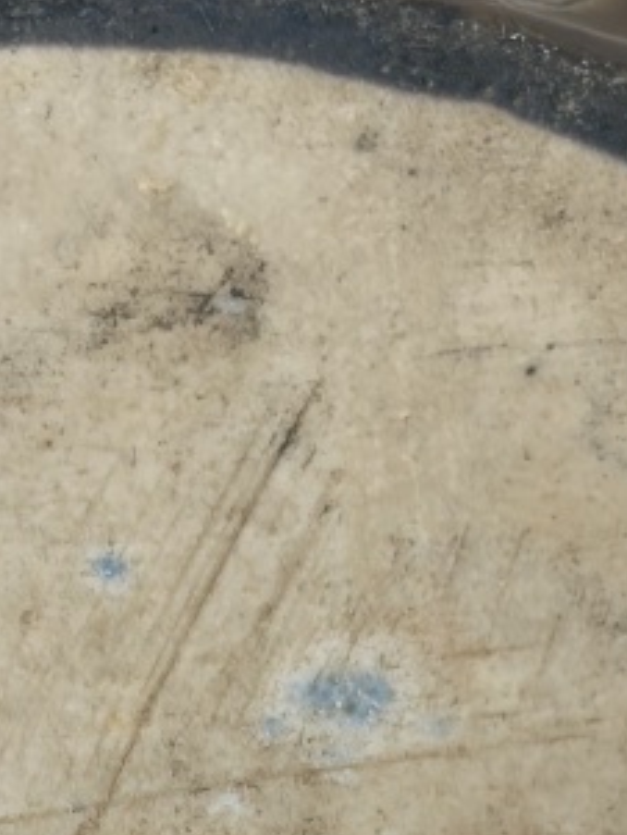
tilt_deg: -71.5
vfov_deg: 9.3
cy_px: 1193
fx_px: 4996
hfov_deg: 7.2
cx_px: 180
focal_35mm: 207
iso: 25
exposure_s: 1/121
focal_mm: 5.96
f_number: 1.6
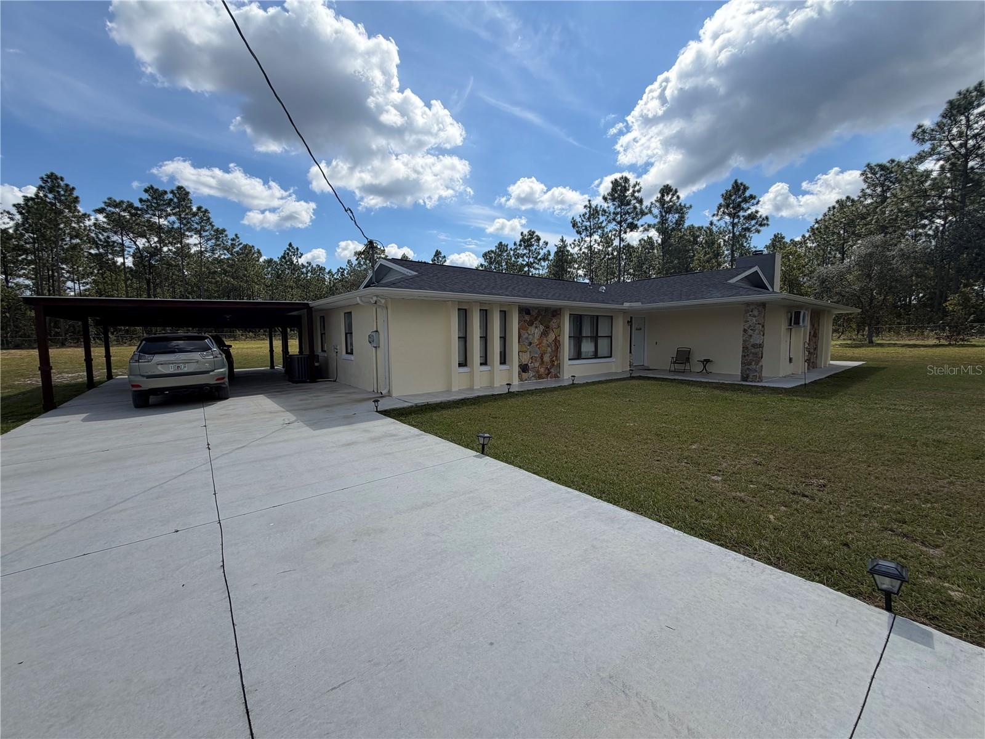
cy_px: 370
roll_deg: +0.6
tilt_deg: -3.7
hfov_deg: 102.1
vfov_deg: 85.7
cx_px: 492
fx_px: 398
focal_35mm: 14
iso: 20
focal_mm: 2.22
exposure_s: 1/1464
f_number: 2.2
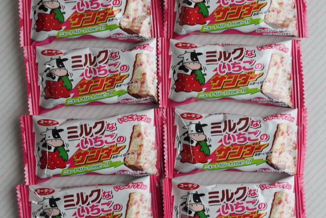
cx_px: 163
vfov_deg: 26.5
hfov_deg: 38.9
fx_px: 462
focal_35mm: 51
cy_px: 109
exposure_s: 1/80
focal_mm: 34
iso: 1000
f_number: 6.3
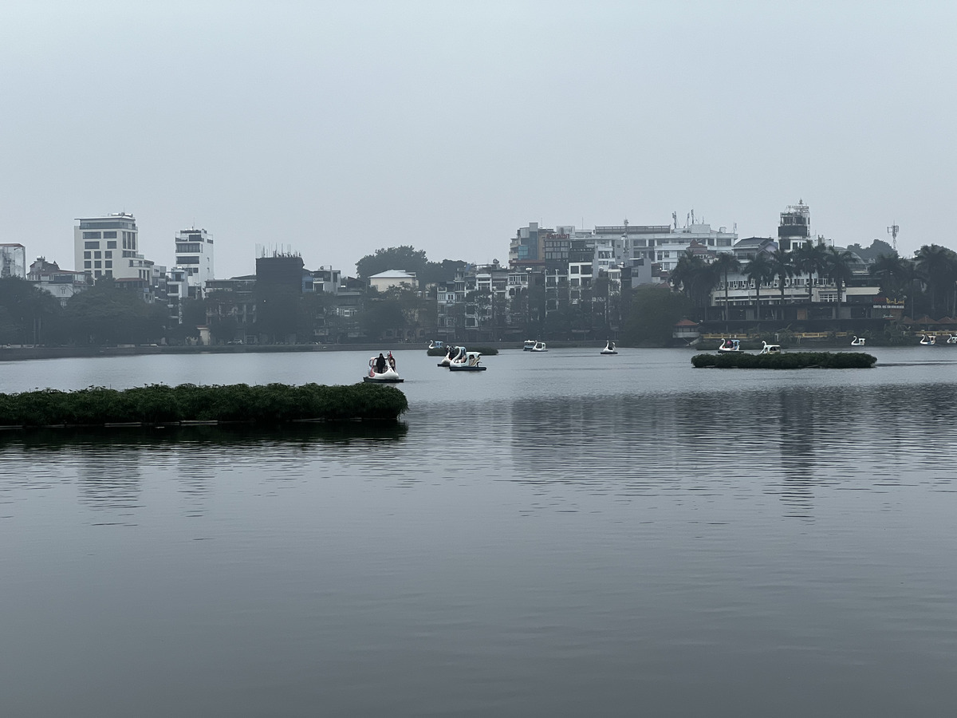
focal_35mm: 77
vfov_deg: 19.1
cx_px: 478
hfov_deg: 25.3
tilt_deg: -0.4
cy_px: 359
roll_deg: +1.0
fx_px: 2129
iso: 32
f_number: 2.8
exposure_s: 1/401
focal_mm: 9
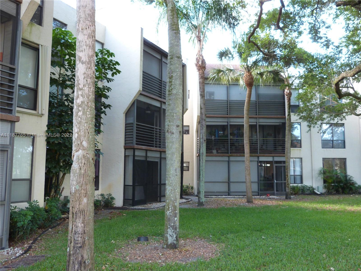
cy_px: 136
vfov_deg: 46.8
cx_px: 180
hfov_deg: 60.0
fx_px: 313
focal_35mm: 30
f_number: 2.9
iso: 200
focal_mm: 5.2
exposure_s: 1/60
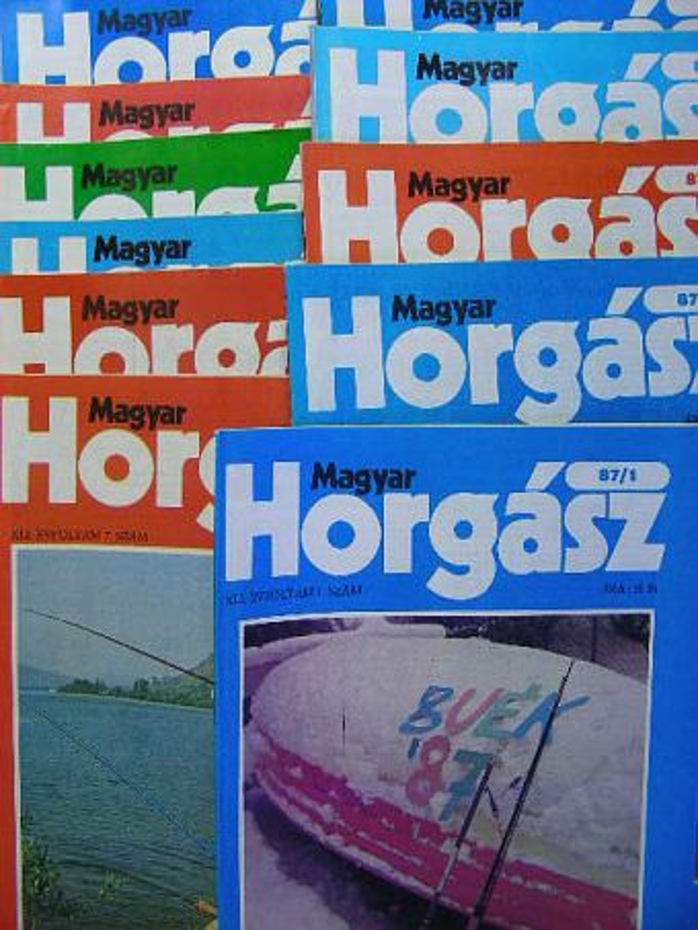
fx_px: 1021
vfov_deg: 49.0
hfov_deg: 37.7
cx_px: 349
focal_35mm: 38
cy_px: 465
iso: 68
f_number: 3.5
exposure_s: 1/30
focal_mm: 6.3
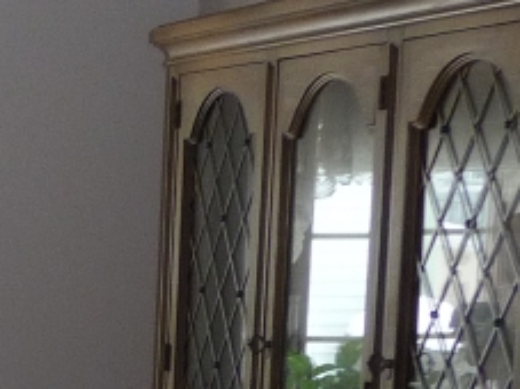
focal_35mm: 141
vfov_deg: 10.3
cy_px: 500
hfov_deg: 11.7
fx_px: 2117
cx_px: -687
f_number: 3.3
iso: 160
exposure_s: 1/30
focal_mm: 4.7
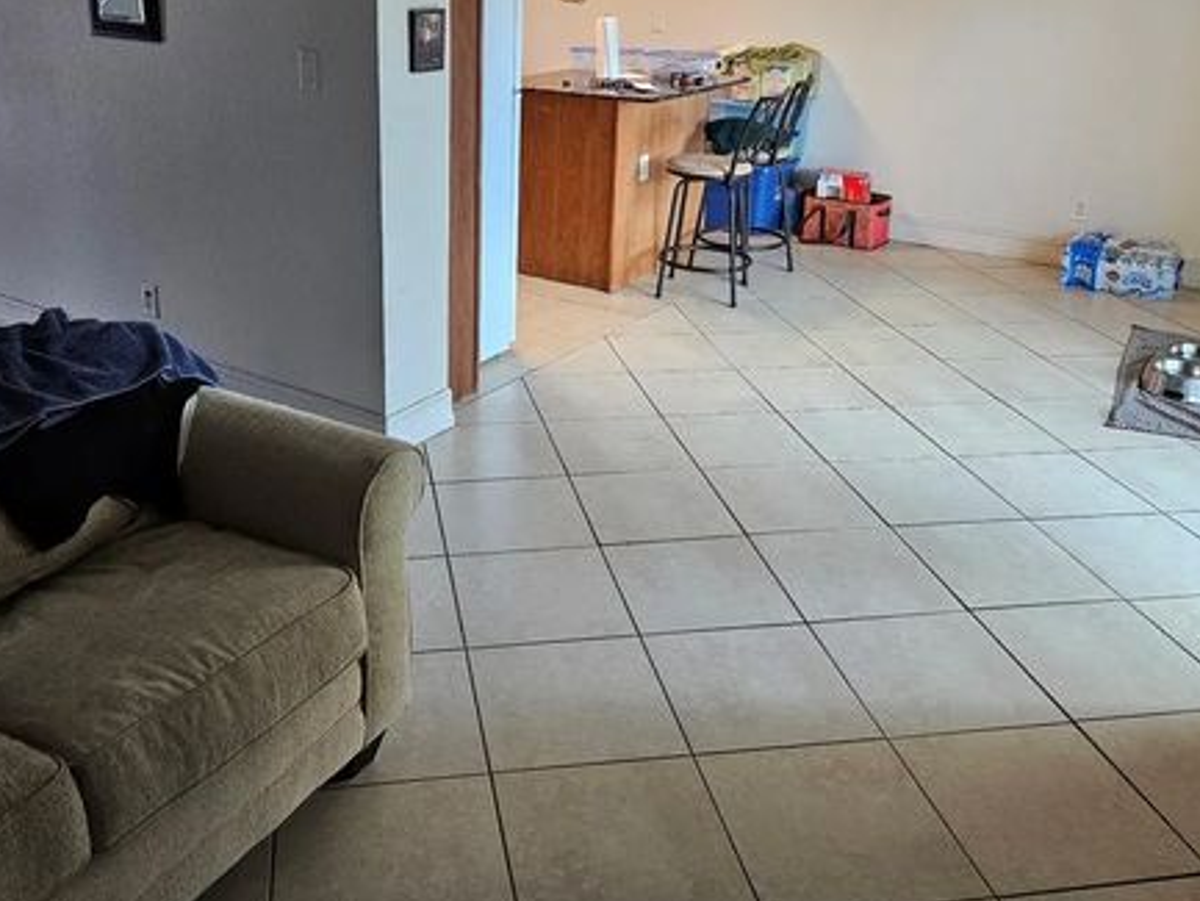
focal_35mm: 34
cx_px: 515
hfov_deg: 53.8
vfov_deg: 40.9
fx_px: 1179
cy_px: 255
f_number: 1.8
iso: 250
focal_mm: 5.4
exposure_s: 1/120
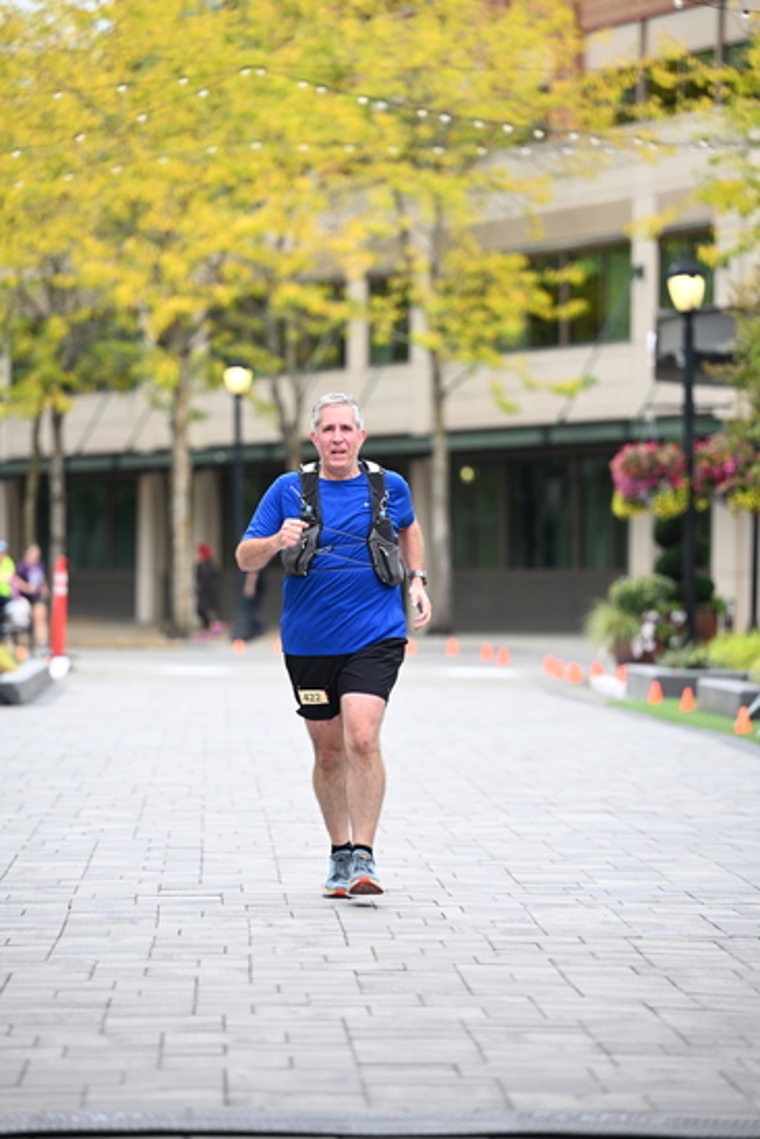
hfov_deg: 9.2
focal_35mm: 150
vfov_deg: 13.7
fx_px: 4747
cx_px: 380
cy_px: 570
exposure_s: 1/1000
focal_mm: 150
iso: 400
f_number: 2.8
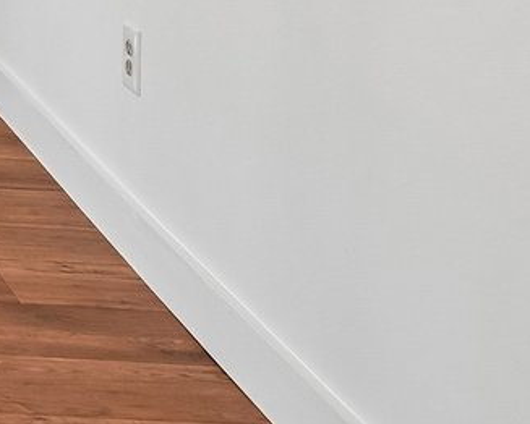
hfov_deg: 15.0
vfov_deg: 14.3
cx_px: -630
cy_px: -360
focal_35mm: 94
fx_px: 1475
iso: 800
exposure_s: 1/25
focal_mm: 16
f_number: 8
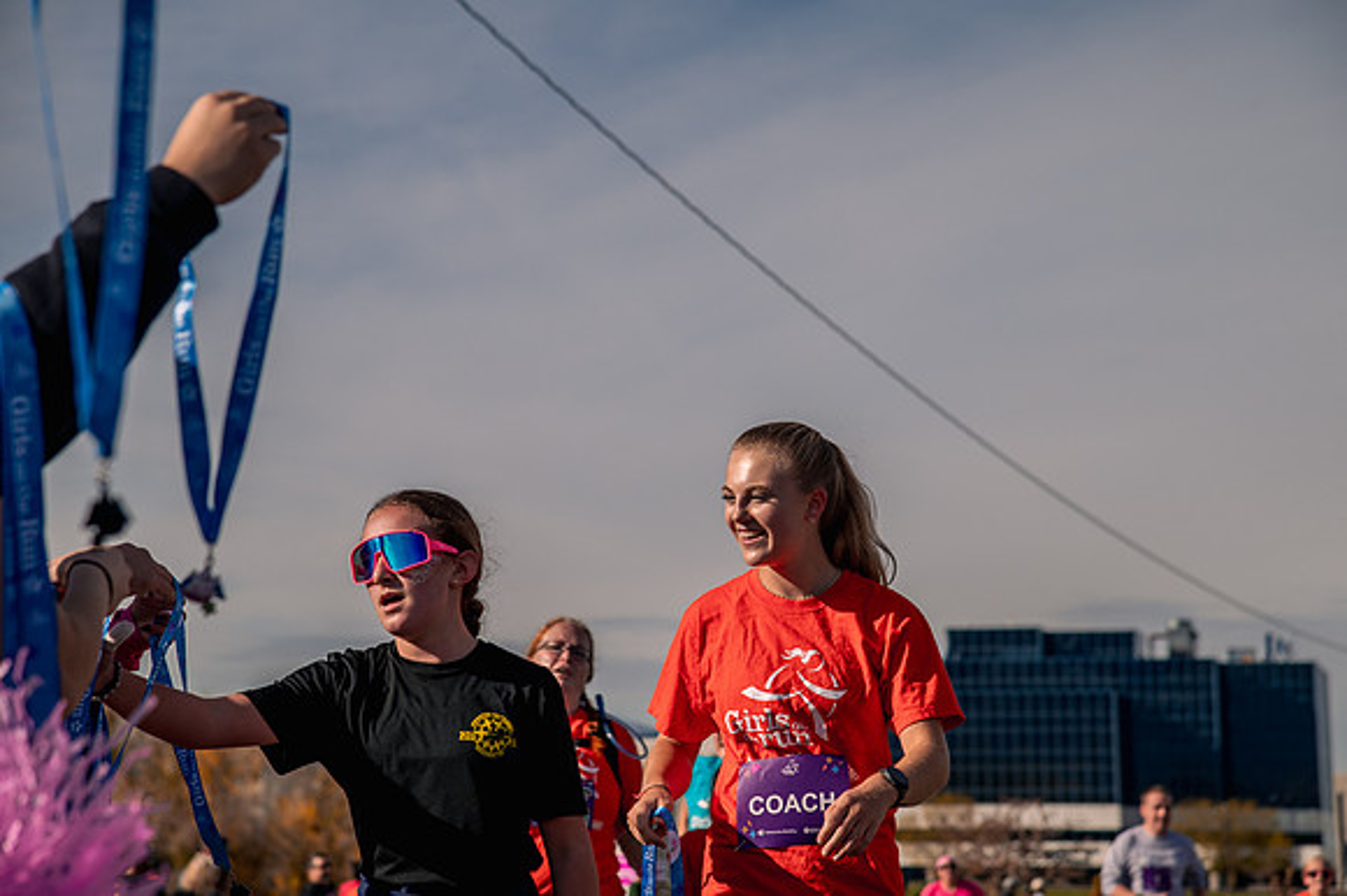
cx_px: 704
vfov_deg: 13.3
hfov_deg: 19.9
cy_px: 450
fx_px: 3838
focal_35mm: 103
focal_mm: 95
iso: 200
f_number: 5.6
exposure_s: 1/2000
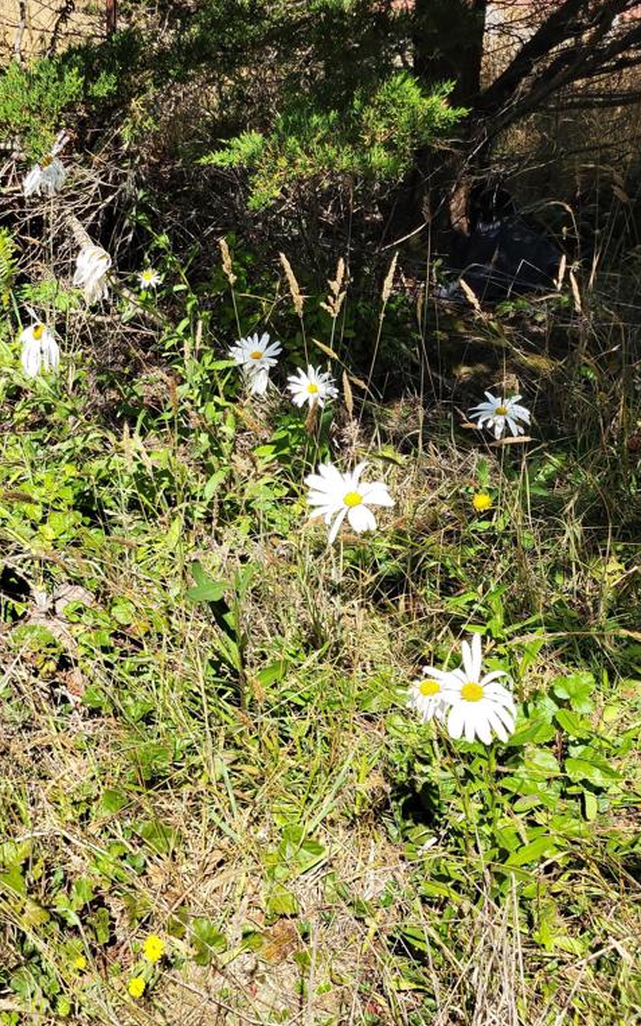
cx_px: 95
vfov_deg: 52.7
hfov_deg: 33.1
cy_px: 514
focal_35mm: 37
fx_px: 1034
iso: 40
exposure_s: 1/1228
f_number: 1.8
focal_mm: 5.4
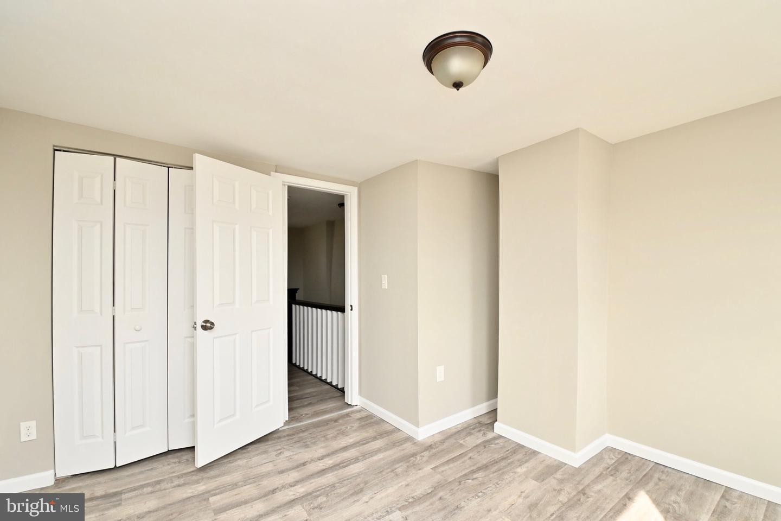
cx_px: 390
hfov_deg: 100.4
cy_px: 260
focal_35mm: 15
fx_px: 325
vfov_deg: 77.3
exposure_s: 1/60
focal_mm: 10
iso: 200
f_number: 7.1
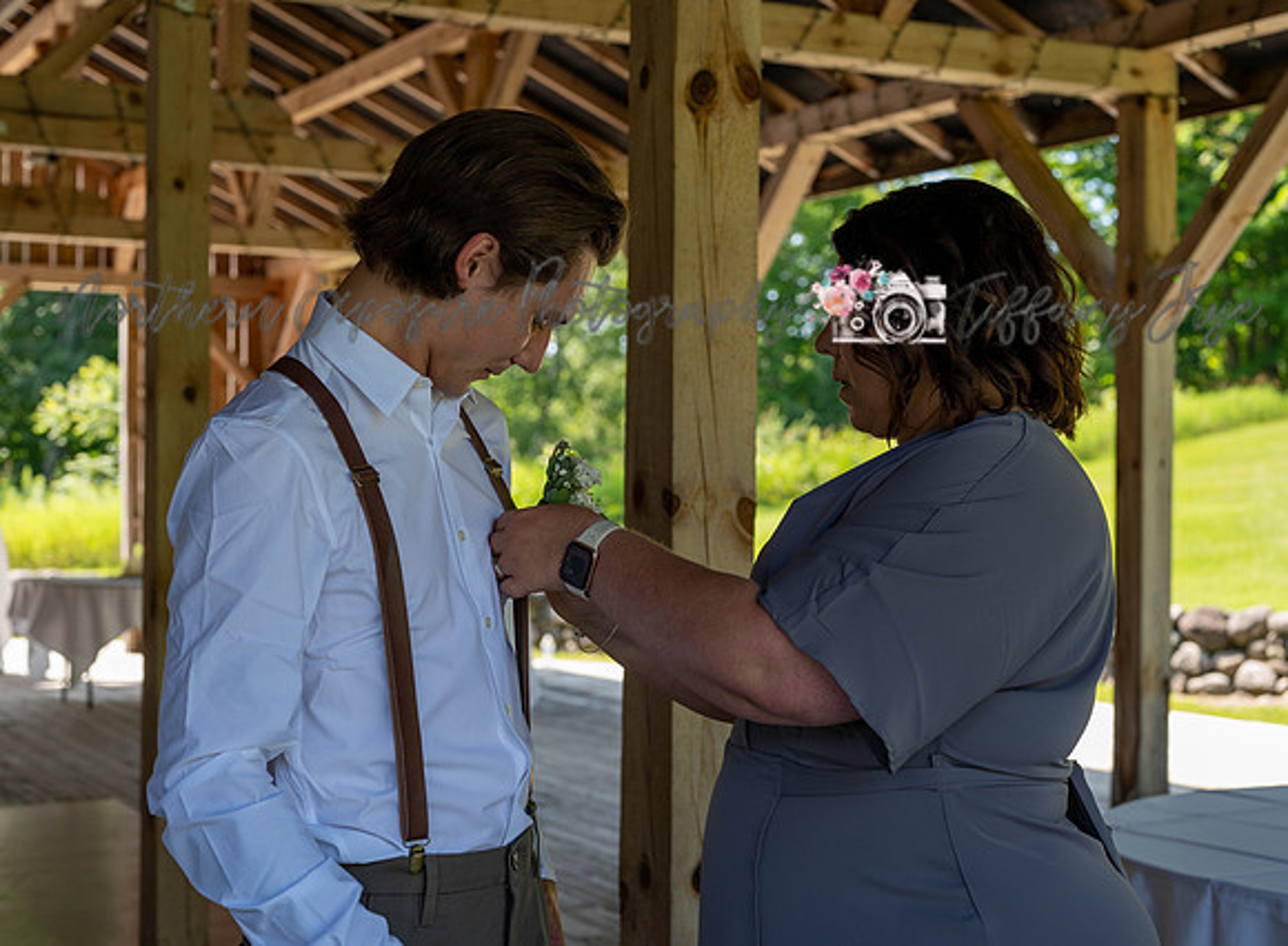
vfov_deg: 27.0
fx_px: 1973
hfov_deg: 36.1
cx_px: 711
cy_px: 473
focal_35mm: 53
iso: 200
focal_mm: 50
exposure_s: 1/250
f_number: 4.5
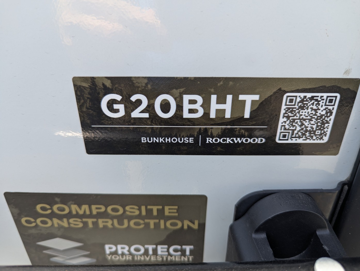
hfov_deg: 71.5
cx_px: 180
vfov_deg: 56.9
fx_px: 250
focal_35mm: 24
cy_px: 136
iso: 57
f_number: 1.85
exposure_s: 1/346
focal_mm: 6.81
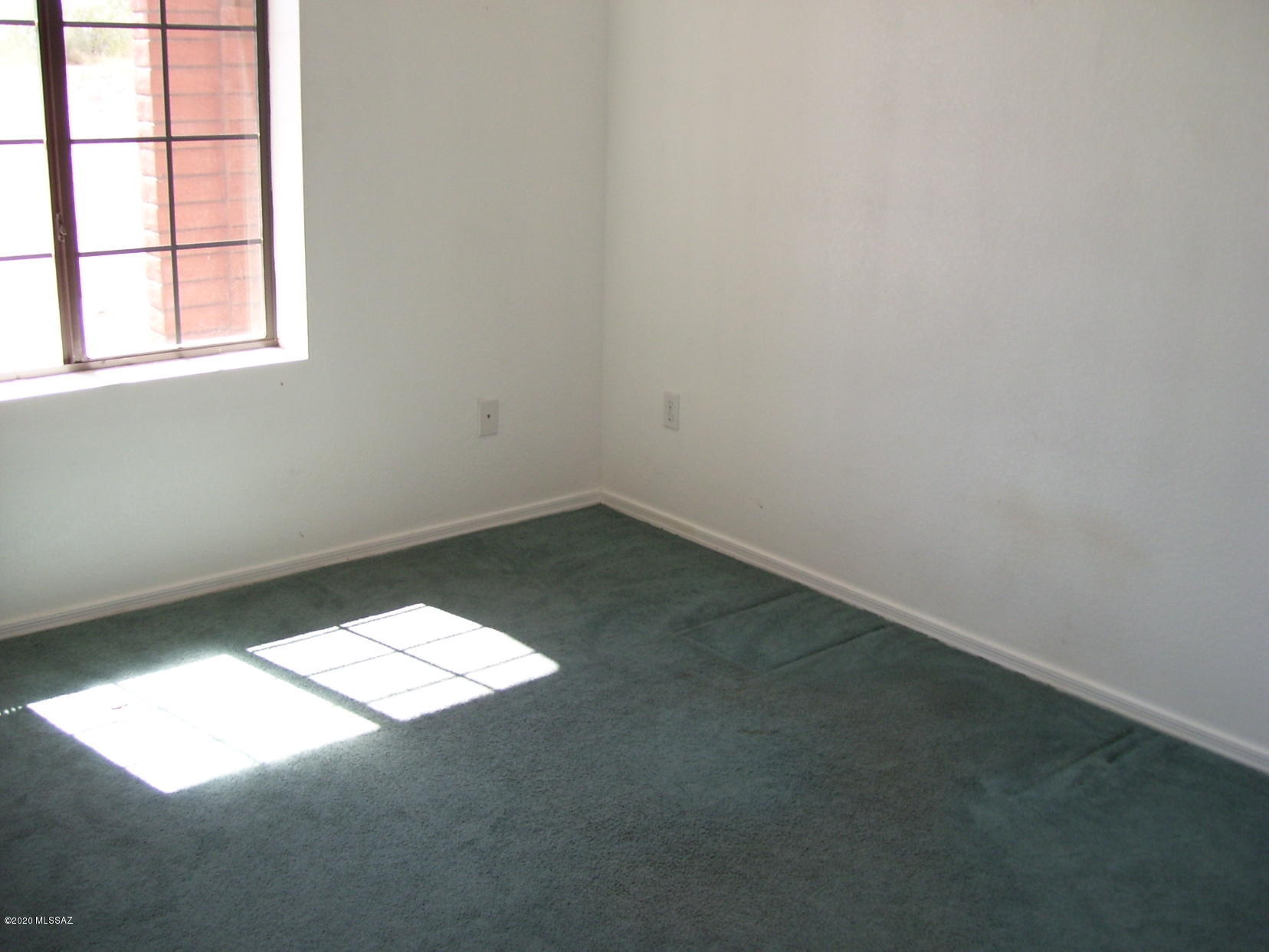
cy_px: 476
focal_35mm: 36
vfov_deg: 39.7
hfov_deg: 51.4
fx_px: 1320
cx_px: 634
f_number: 2.7
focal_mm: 6
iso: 80
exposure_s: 1/125
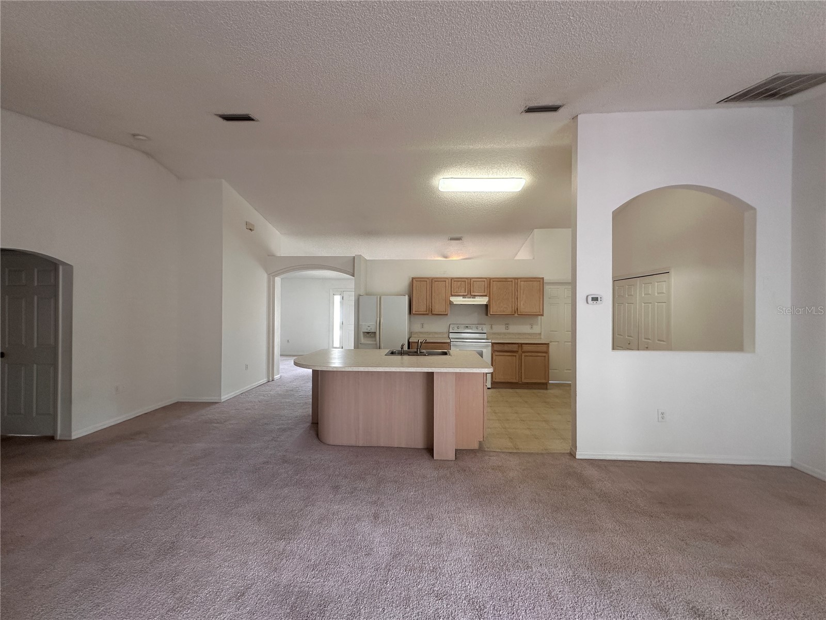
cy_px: 310
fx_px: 334
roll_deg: -1.1
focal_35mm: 14
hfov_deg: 102.1
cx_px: 413
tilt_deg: +0.6
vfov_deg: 85.7
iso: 160
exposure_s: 1/60
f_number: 2.2
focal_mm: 2.22
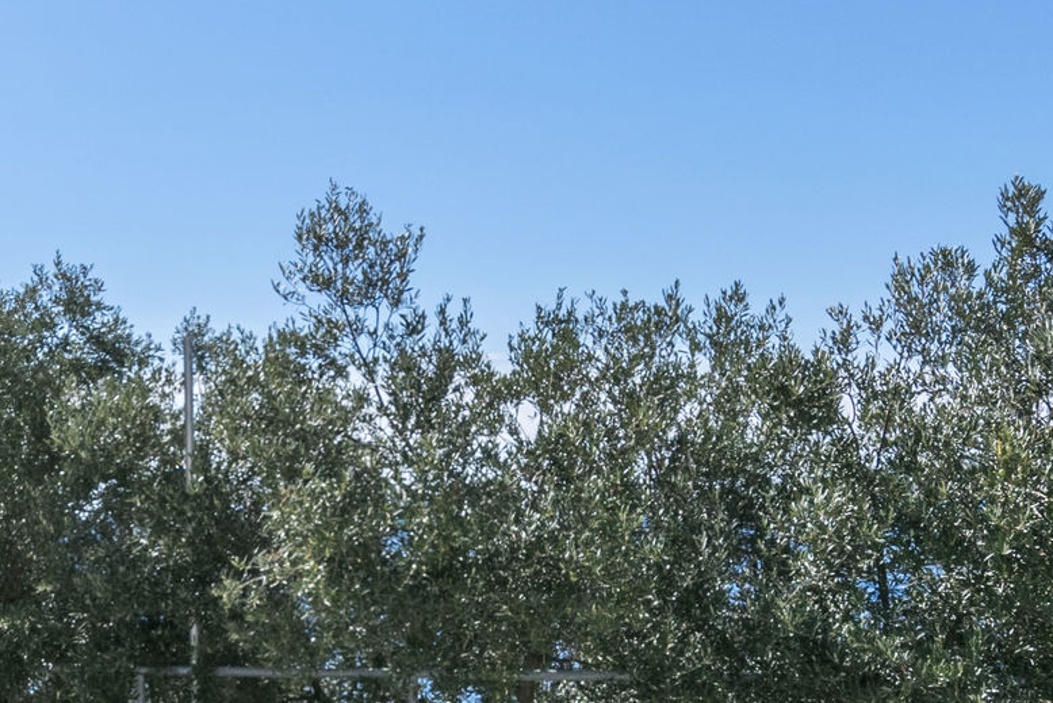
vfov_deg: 24.6
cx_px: 249
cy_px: 574
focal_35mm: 54
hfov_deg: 35.9
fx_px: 1580
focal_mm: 10
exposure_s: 1/640
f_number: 8
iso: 100
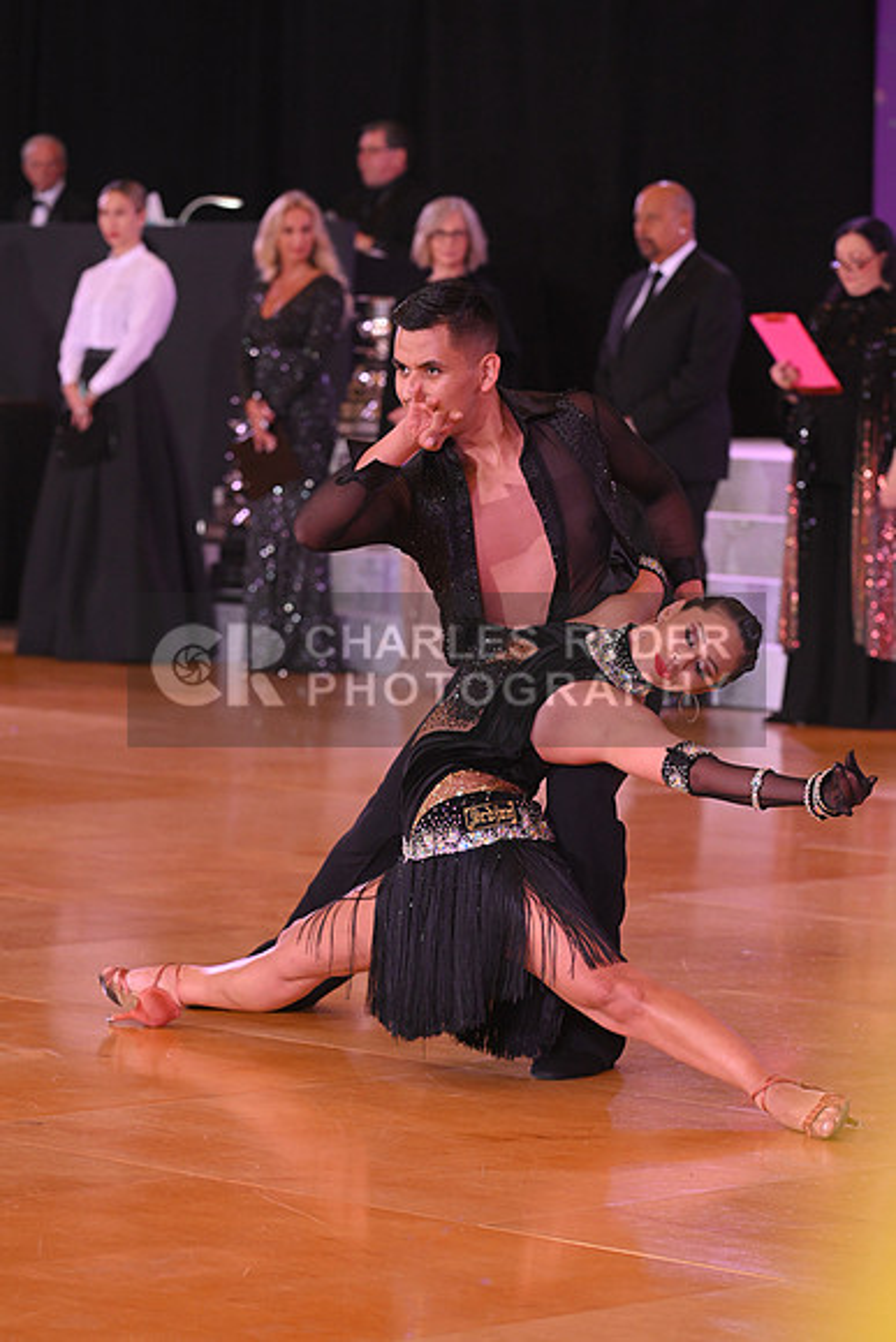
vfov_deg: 14.2
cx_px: 448
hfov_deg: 9.5
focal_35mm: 145
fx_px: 5410
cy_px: 671
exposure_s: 1/200
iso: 2500
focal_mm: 145
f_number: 5.6
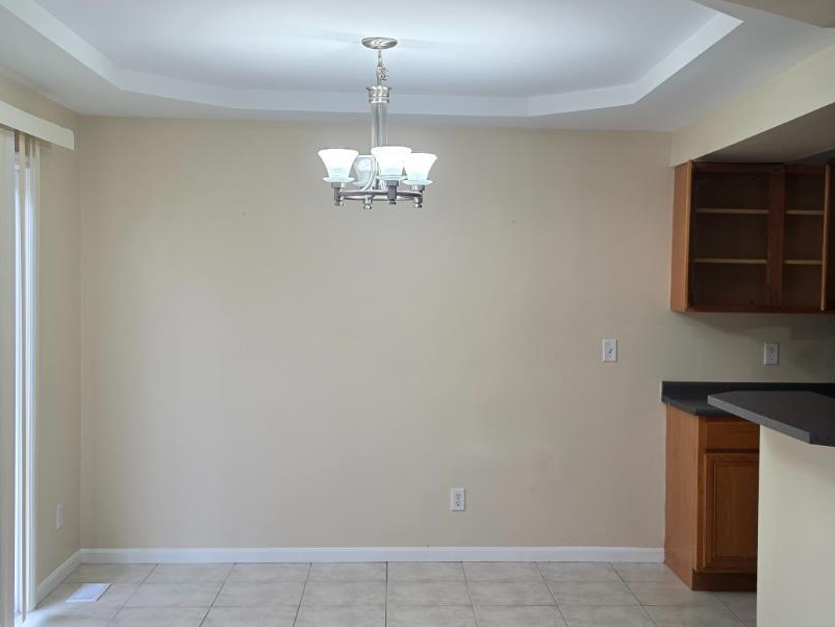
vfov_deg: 33.6
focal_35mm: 43
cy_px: 313
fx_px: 1038
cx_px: 446
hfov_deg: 43.8
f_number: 1.4
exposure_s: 1/120
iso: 100
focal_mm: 6.5
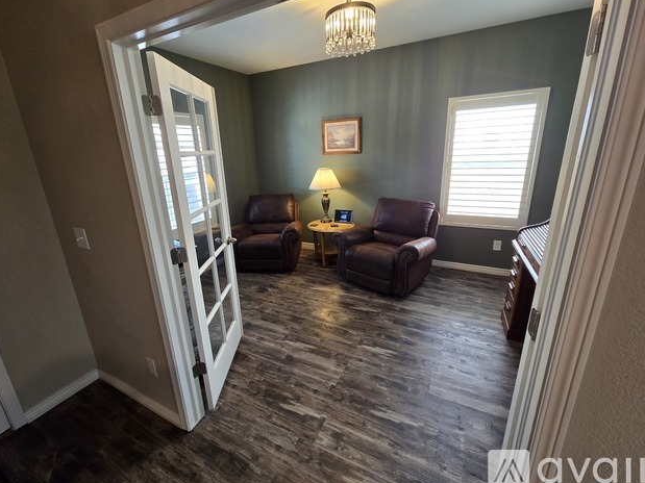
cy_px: 231
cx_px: 309
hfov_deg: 102.0
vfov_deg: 85.6
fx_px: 261
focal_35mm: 14
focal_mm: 2.2
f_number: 2.2
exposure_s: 1/60
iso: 250
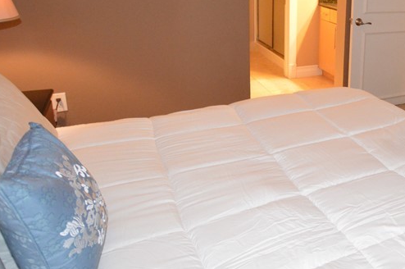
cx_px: 391
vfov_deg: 38.5
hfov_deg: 48.7
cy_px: 57
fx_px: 371
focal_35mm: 33
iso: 2000
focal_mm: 10
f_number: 3.5
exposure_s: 1/60
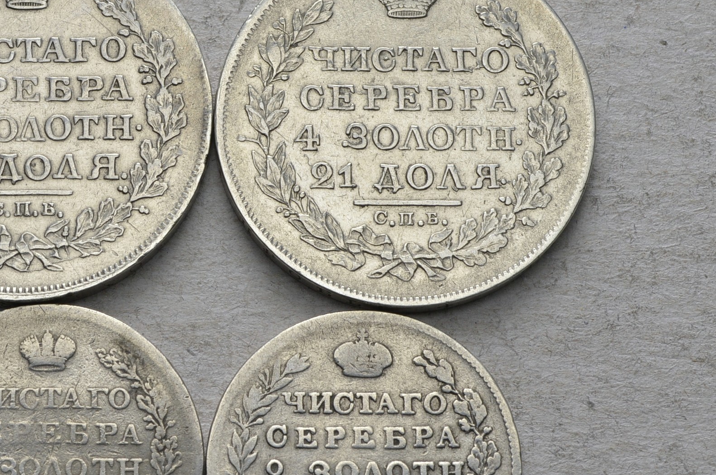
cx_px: 217
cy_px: 280
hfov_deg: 19.8
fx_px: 2044
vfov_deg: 13.2
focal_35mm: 103
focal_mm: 44
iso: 400
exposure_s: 1/250
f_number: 14
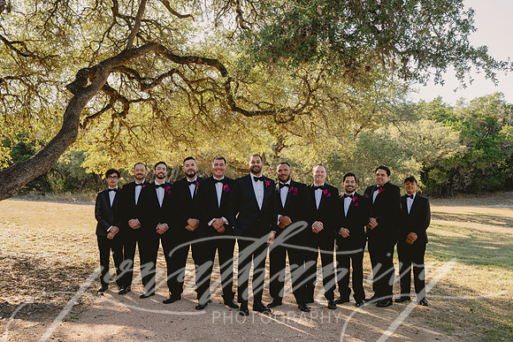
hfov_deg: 54.4
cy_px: 171
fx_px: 499
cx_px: 256
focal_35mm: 35
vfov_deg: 37.9
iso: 640
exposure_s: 1/250
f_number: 5
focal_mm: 35
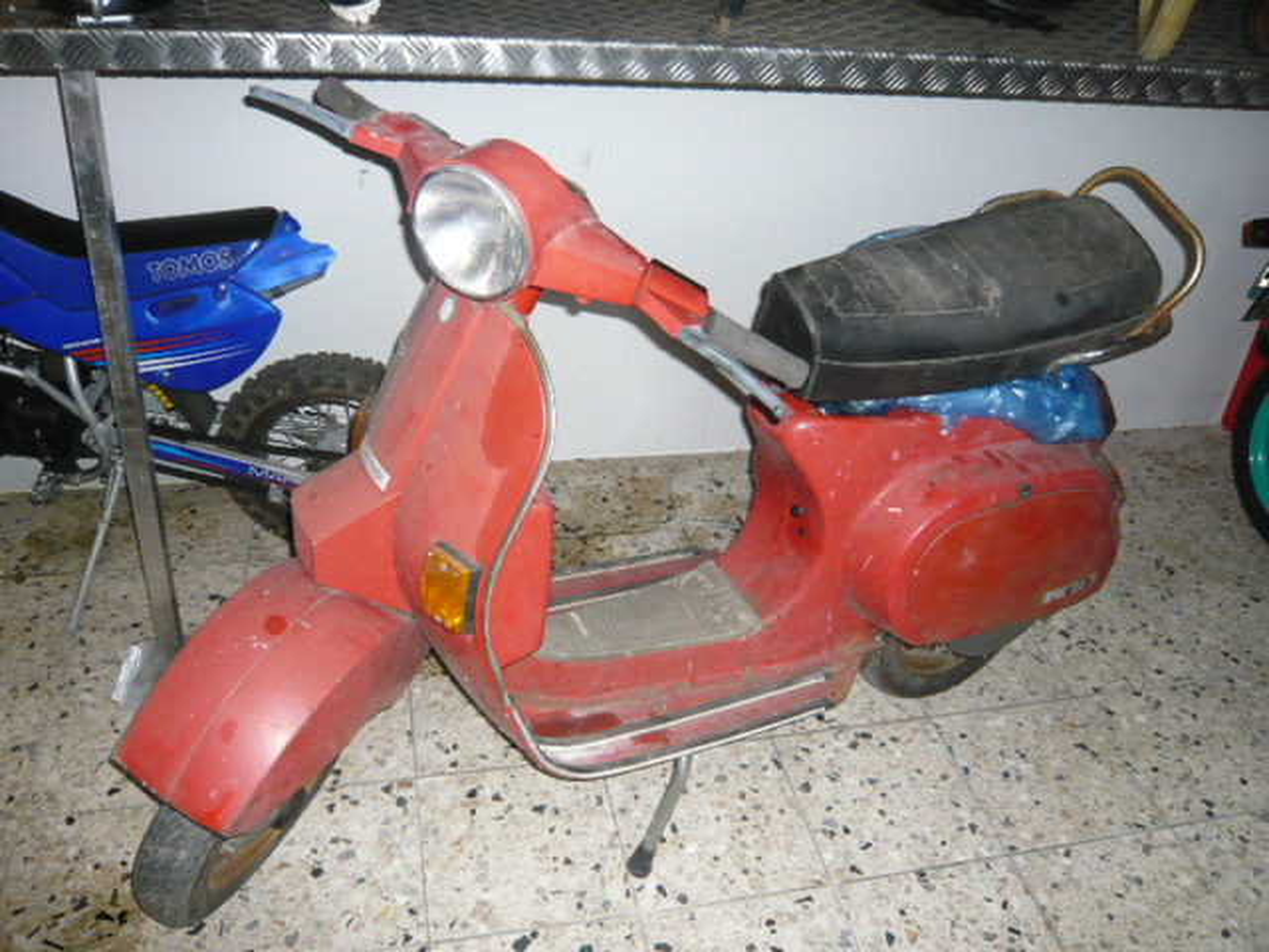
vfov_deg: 49.7
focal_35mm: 28
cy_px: 476
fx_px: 1026
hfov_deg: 63.4
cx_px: 634
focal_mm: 4.6
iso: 320
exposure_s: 1/30
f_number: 2.8
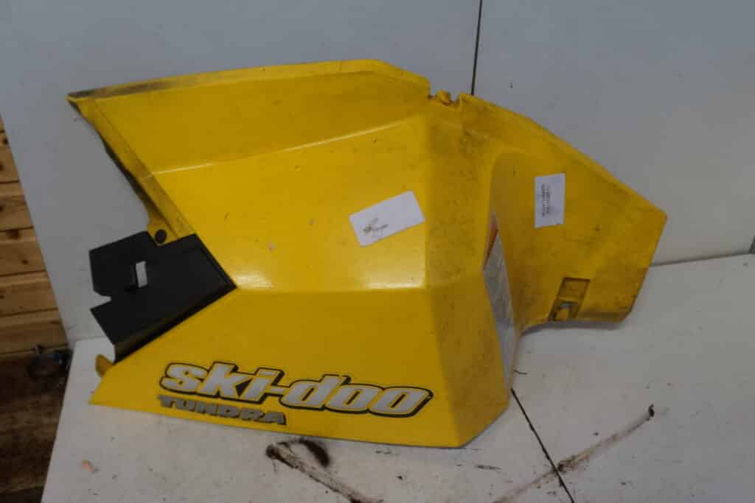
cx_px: 378
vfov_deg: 43.6
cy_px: 252
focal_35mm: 30
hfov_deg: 61.9
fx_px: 629
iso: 640
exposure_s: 1/60
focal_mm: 20
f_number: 4
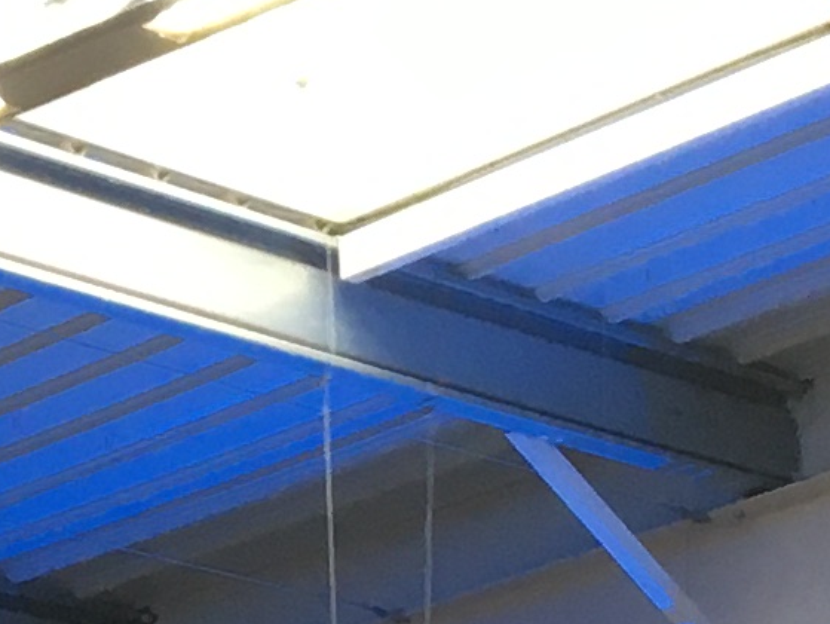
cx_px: 10
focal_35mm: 209
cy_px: 1876
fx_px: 5014
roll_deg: +1.2
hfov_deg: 9.4
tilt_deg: +1.7
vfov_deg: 6.5
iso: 40
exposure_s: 1/33
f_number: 2.2
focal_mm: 4.15
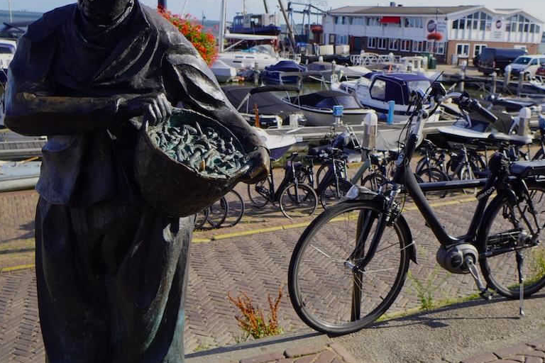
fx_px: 606
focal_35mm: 40
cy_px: 146
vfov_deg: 33.3
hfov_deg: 48.0
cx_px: 338
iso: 100
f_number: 5
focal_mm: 16
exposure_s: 1/400
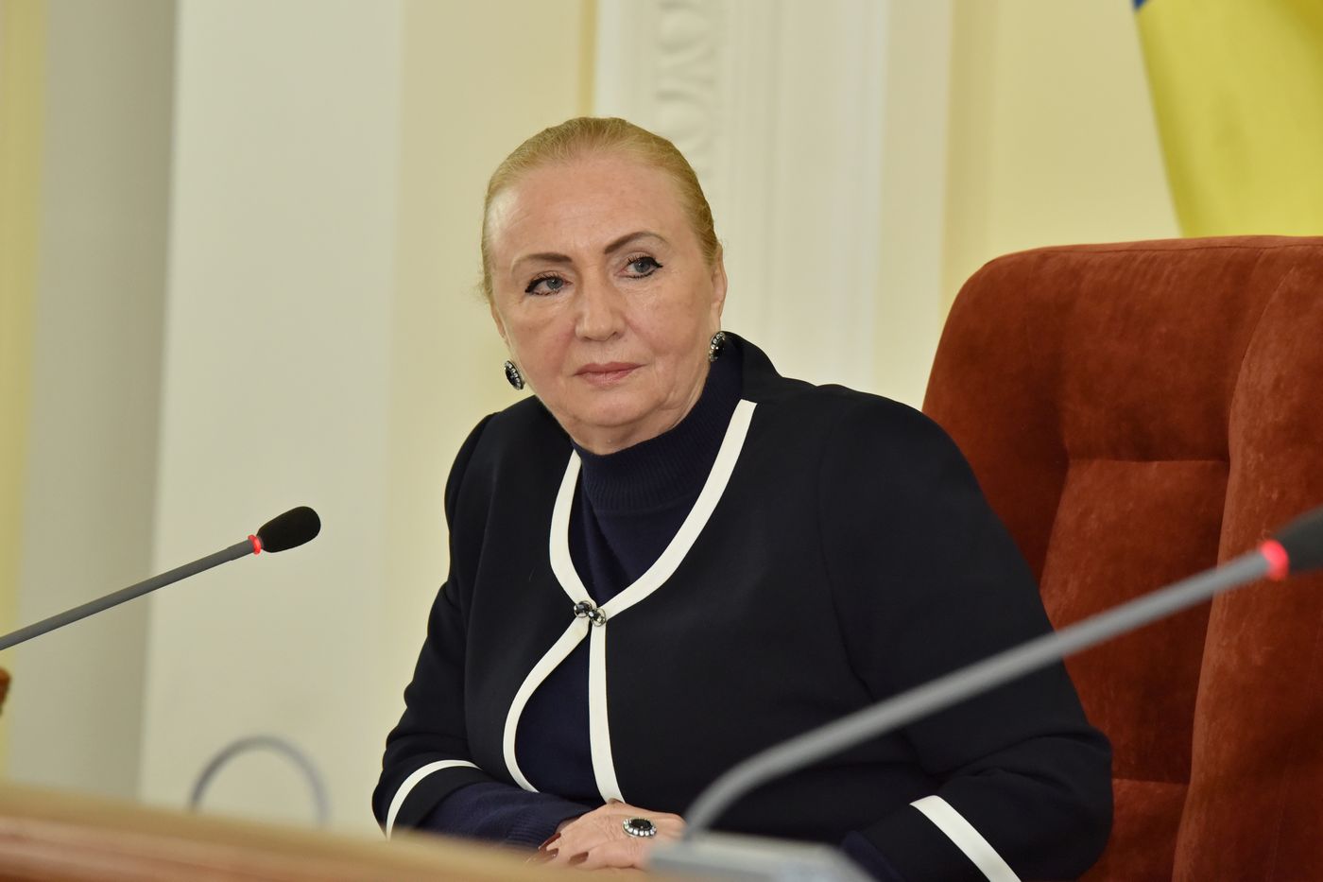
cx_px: 662
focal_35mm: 120
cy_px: 441
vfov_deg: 11.4
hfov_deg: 17.1
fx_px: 4409
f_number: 5
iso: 1600
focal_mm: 120
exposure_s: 1/200
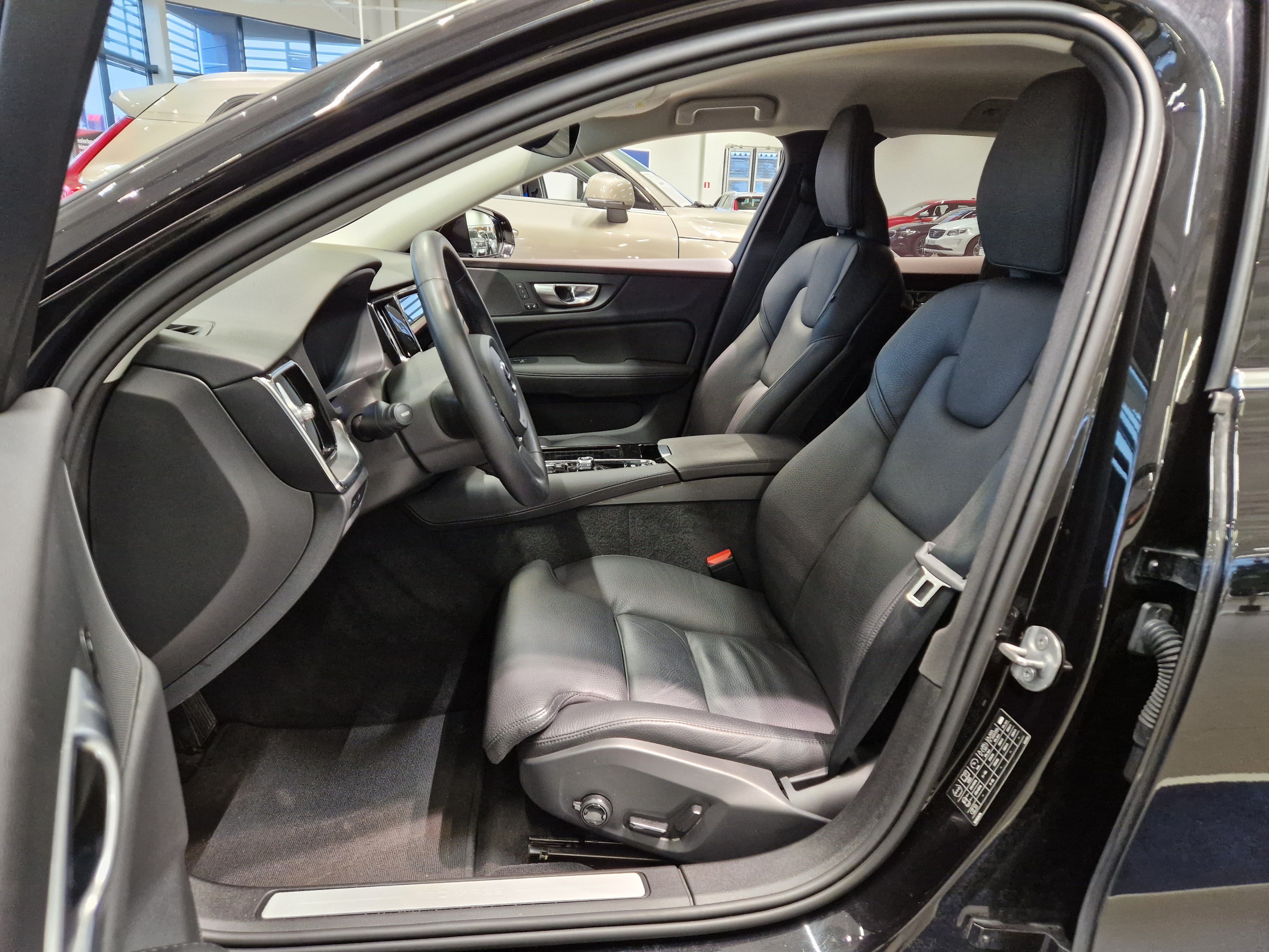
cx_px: 634
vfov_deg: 58.9
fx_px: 843
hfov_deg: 73.9
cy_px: 476
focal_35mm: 23
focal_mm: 5.4
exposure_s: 1/100
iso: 640
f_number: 1.8
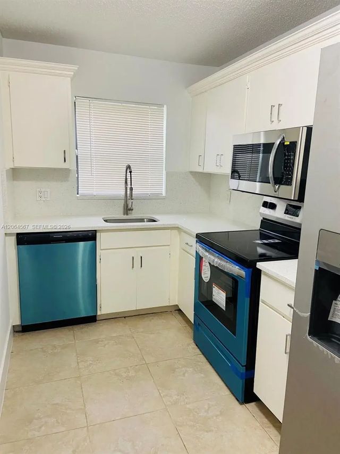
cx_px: 170
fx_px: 340
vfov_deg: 67.3
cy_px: 227
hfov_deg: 53.1
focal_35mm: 26
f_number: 1.8
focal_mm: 4.25
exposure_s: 1/60
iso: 200
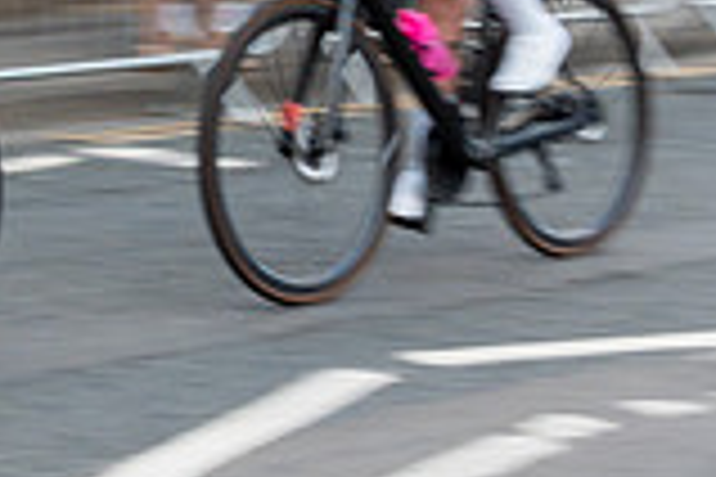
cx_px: -402
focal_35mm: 158
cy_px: -304
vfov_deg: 8.4
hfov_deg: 12.3
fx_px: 3142
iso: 500
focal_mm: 28
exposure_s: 1/160
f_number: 5.6
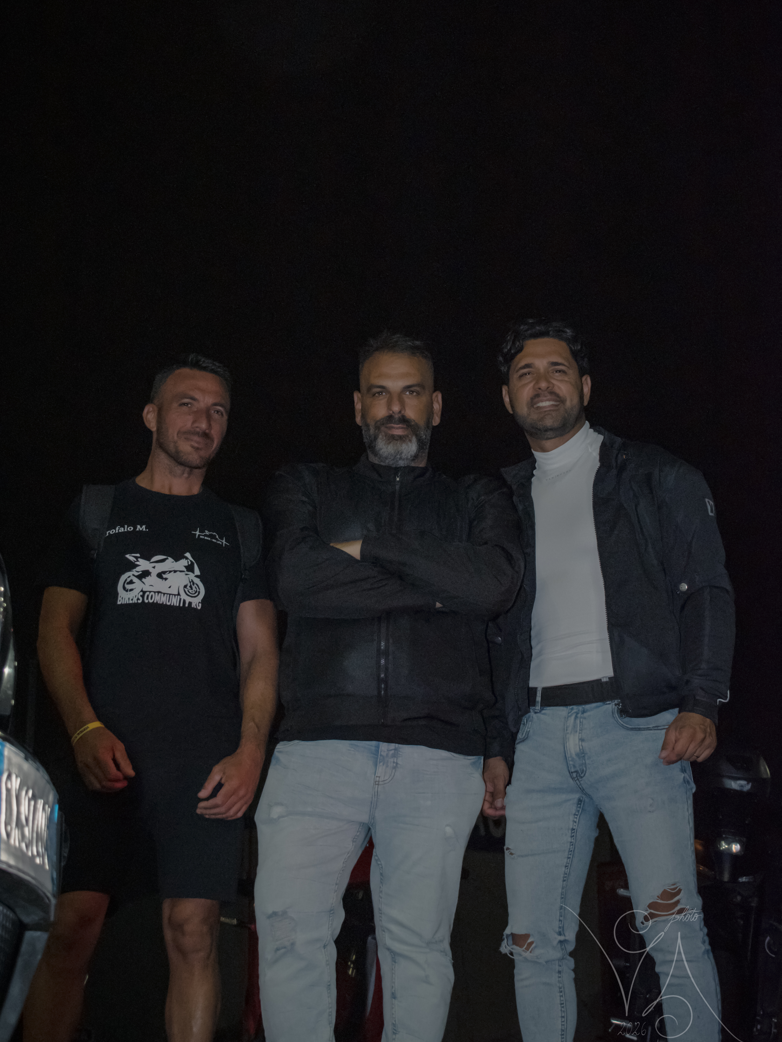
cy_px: 494
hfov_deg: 22.6
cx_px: 391
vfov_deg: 29.8
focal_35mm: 65
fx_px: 1958
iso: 1600
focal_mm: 40
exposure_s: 1/200
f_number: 5.6
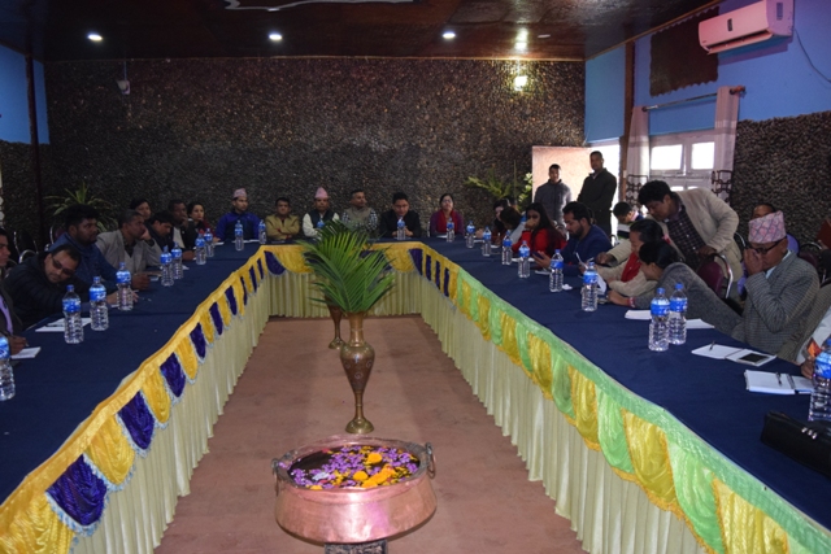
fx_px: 693
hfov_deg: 61.9
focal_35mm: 30
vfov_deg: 43.6
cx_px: 416
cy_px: 277
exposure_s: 1/60
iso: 2800
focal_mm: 20
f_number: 3.5
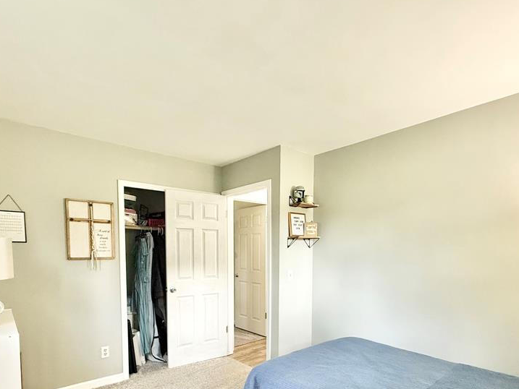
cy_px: 268
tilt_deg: -3.1
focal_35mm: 20
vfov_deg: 63.8
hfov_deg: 81.7
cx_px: 245
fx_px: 300
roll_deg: +0.1
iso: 500
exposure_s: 1/60
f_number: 2.2
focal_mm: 2.22
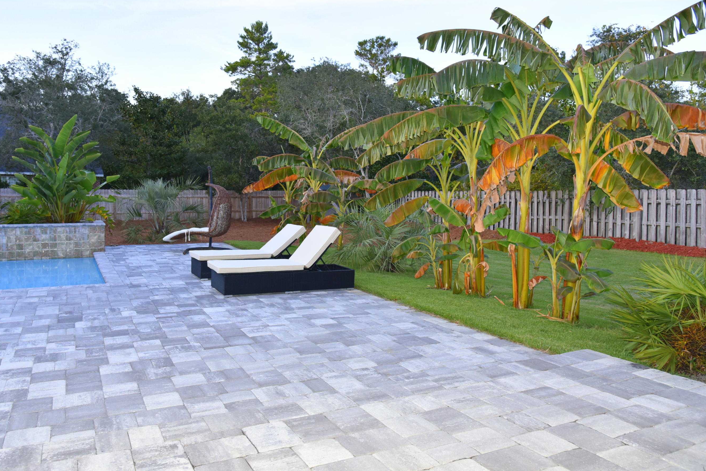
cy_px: 224
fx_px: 529
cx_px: 327
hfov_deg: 67.3
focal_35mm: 27
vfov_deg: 47.9
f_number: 5
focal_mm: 24
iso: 800
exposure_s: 1/100
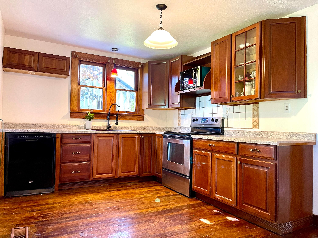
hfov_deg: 67.3
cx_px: 159
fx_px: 239
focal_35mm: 26
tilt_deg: +1.8
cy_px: 119
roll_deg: -0.5
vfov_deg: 53.1
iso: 200
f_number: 1.6
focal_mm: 5.1
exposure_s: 1/60
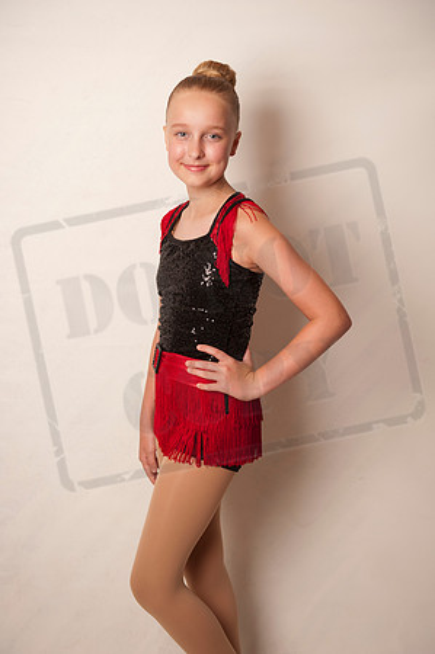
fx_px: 999
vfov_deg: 36.3
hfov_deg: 24.6
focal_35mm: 55
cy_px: 327
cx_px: 218
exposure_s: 1/160
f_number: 4
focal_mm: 55
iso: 100
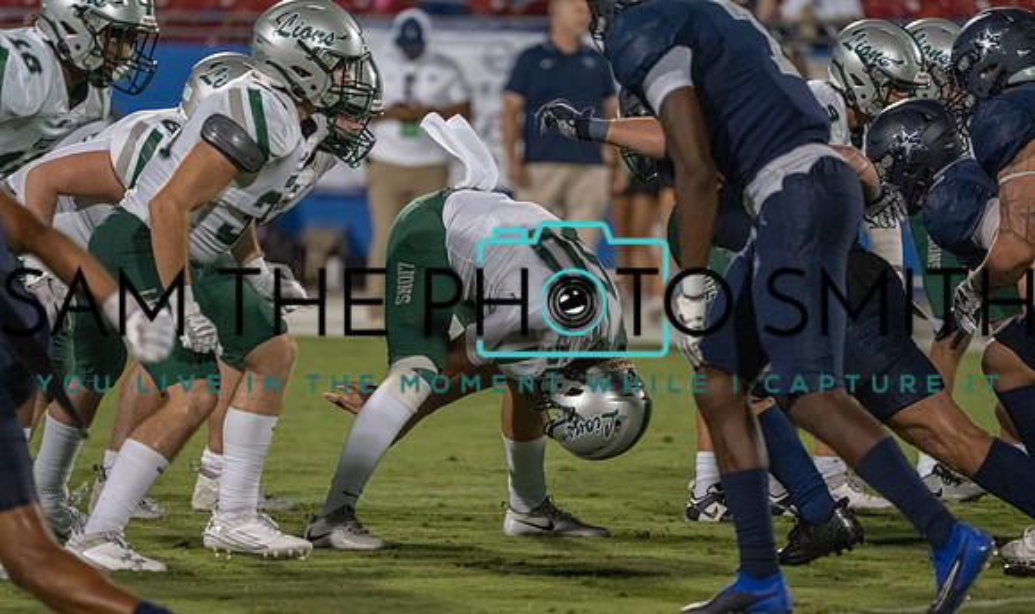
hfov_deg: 5.3
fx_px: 11167
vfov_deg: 3.1
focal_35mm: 402
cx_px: 504
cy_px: 353
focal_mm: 373
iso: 8000
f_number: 5.6
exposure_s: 1/1000
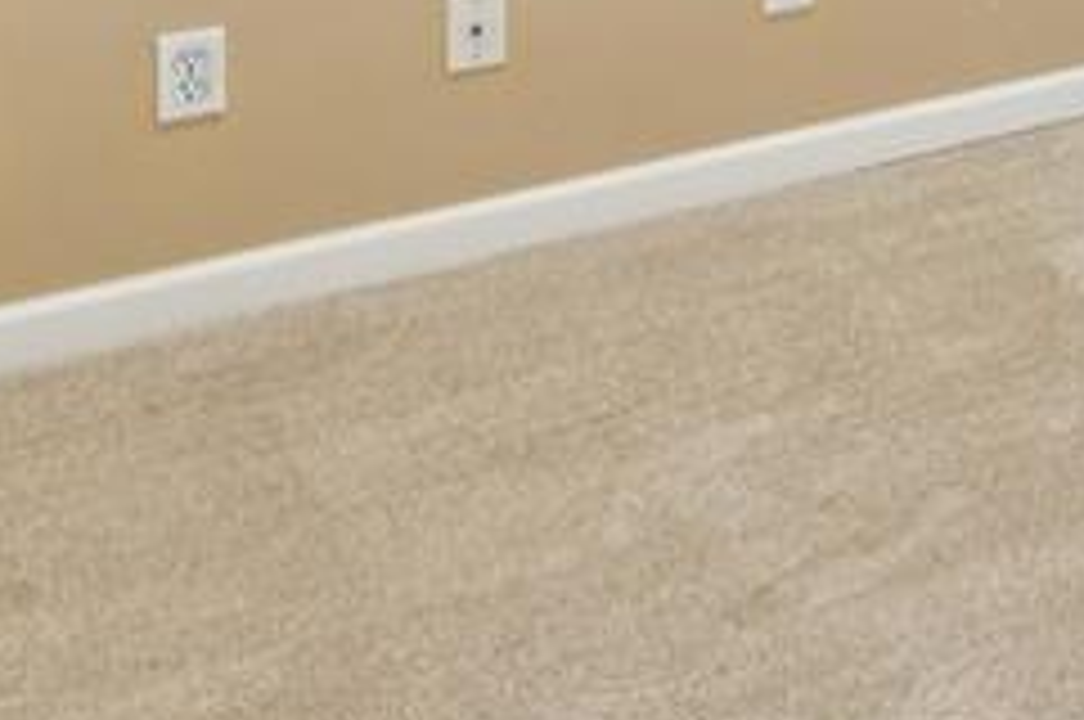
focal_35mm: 68
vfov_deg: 16.6
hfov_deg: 20.5
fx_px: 2058
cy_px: -567
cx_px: 1970
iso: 200
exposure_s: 1/2
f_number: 13
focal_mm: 16.1
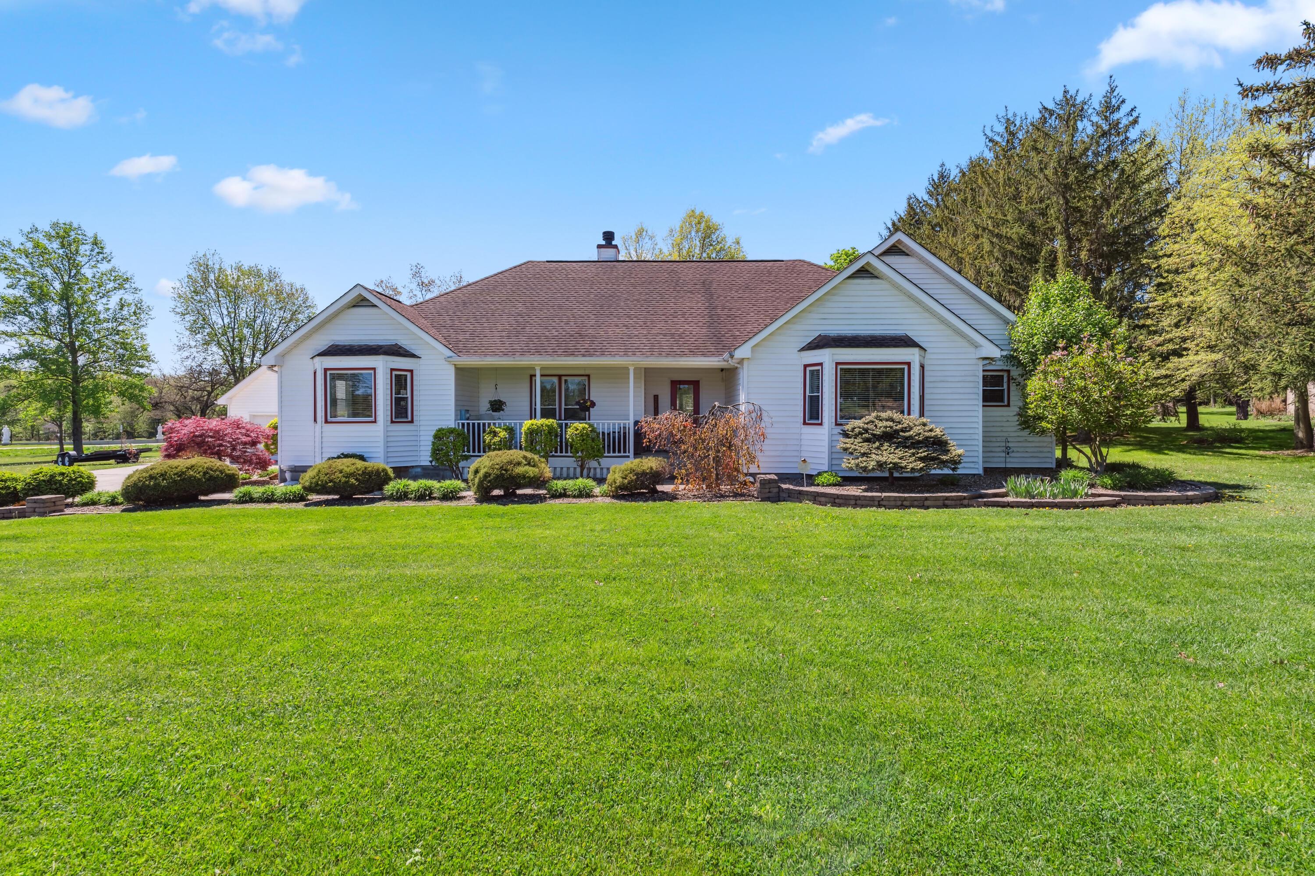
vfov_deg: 81.2
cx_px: 658
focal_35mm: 14
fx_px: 511
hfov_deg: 104.3
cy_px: 438
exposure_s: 1/400
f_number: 8
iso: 250
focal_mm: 14
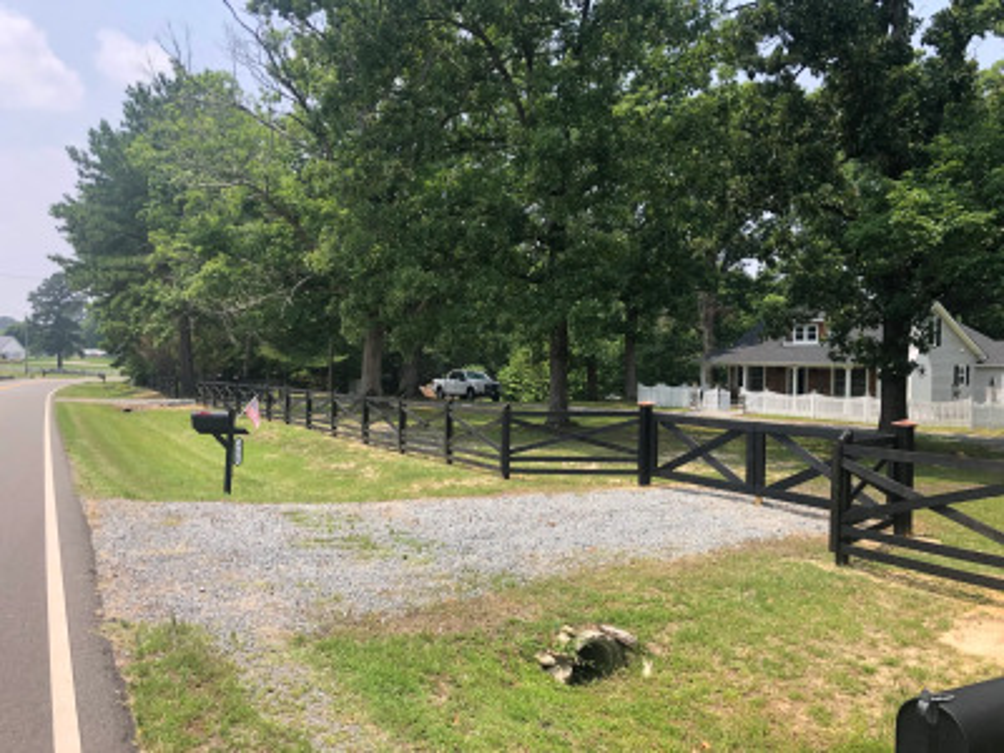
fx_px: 812
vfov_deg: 49.7
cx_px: 502
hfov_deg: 63.4
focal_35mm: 28
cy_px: 376
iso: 20
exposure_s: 1/960
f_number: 1.8
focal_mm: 3.99
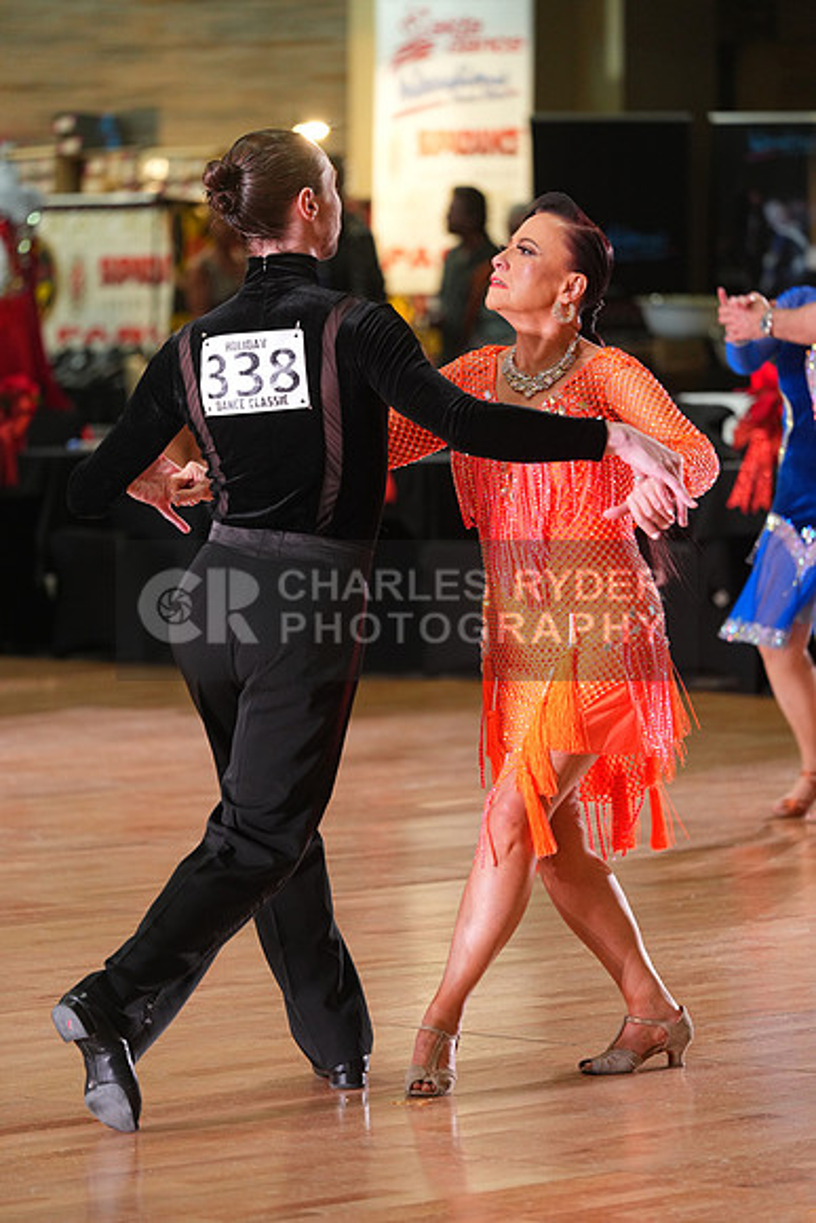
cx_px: 408
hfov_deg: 7.2
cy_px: 612
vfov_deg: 10.8
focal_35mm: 190
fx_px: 6456
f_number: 4
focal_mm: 190
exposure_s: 1/200
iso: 1600
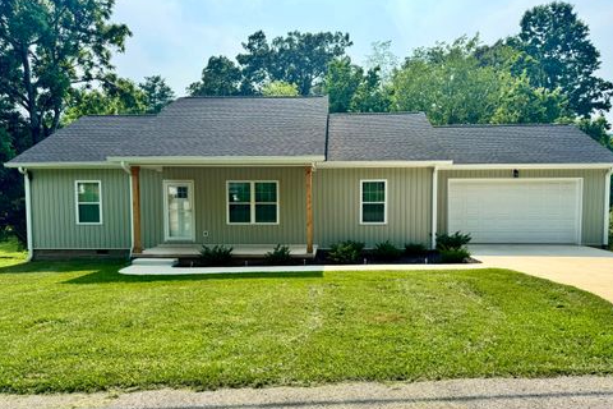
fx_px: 443
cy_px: 224
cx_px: 317
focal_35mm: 26
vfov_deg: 49.5
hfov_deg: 69.4
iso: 80
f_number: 1.78
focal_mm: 6.76
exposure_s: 1/3247
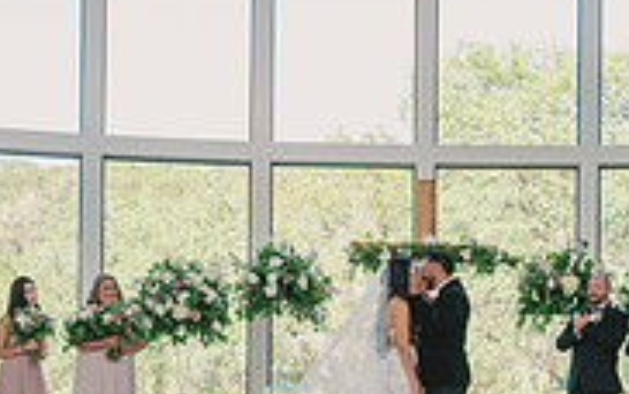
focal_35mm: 78
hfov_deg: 26.3
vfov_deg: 16.4
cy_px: 394
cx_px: 432
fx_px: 1338
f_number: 2.8
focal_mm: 24
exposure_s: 1/200
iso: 125
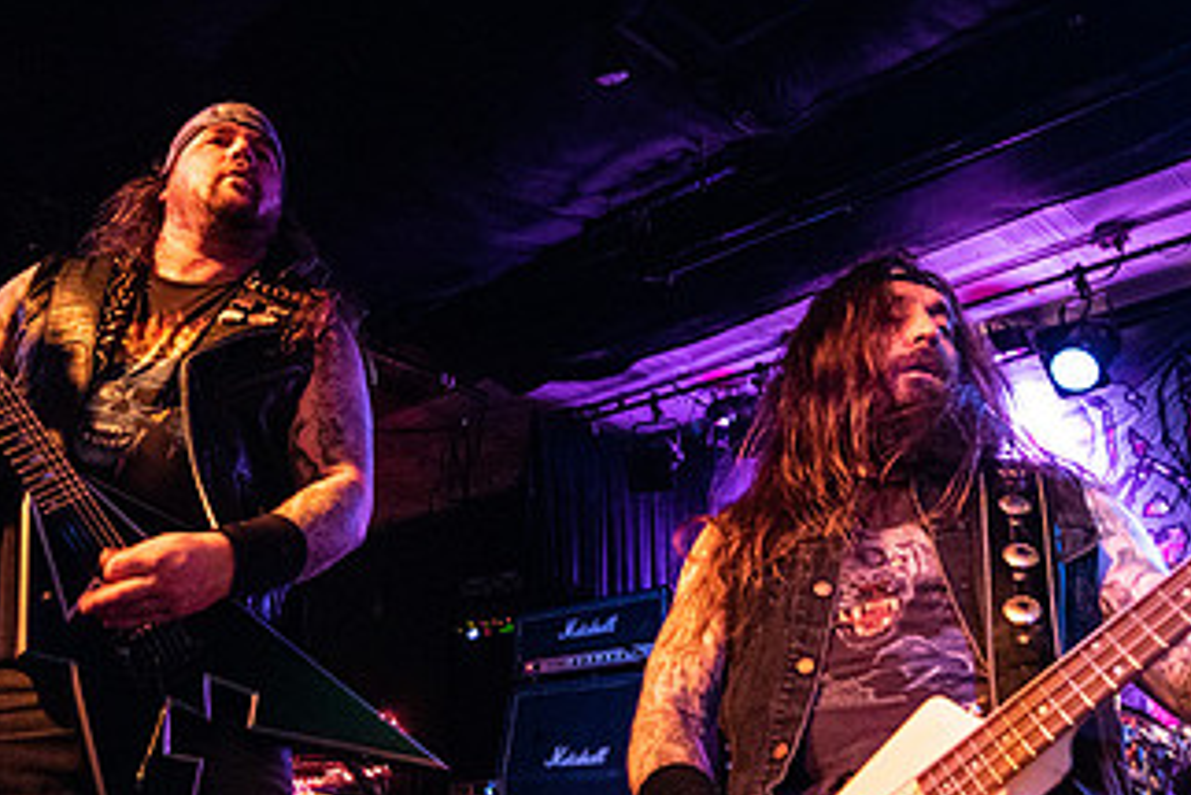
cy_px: 491
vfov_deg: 33.3
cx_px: 433
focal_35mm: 40
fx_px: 1324
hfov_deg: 47.9
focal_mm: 19
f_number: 3.2
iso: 3200
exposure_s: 1/80
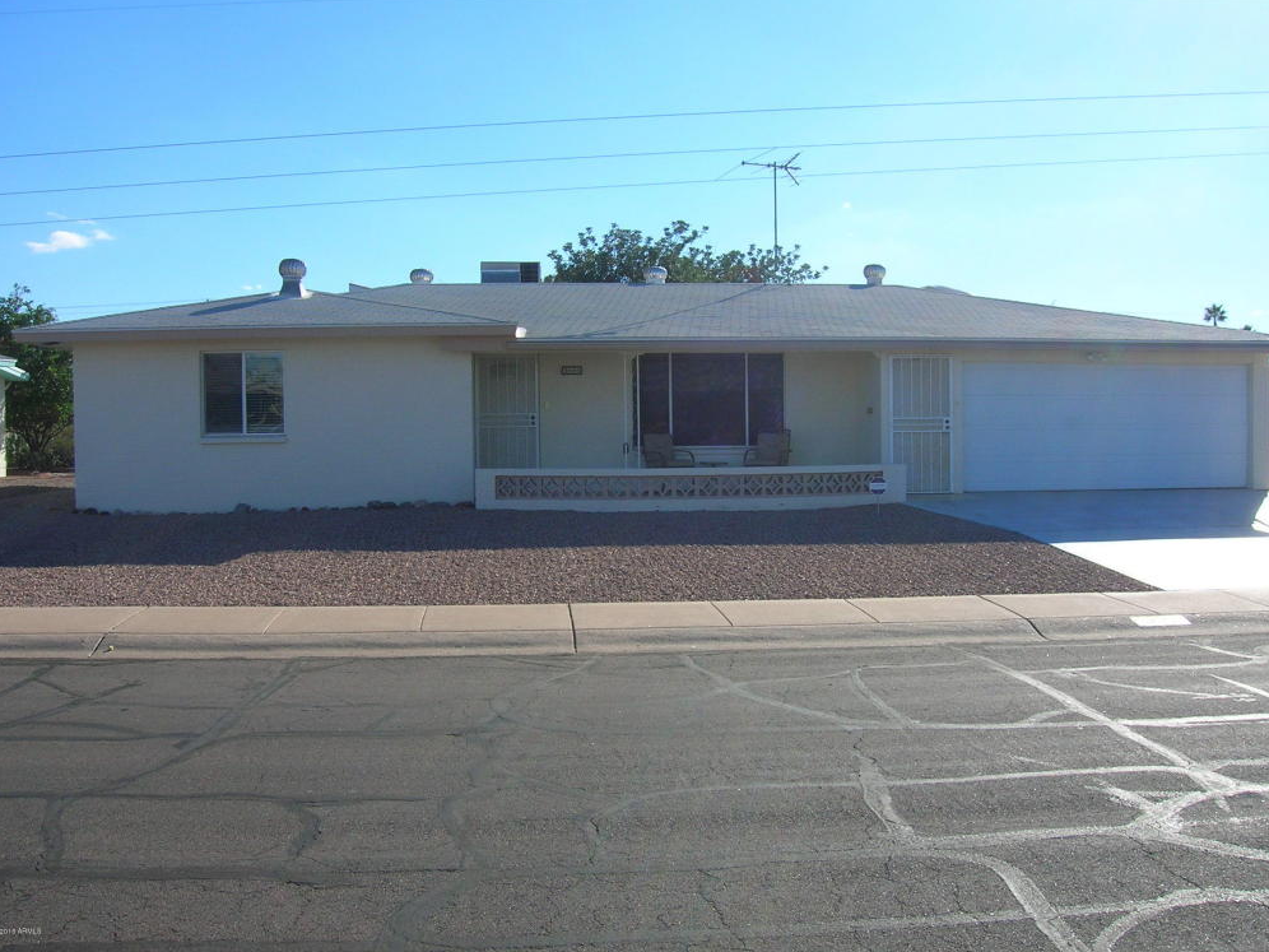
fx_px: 1283
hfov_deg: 52.6
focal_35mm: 35
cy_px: 473
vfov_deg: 40.7
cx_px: 650
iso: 50
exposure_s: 1/440
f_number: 4.9
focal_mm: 5.7
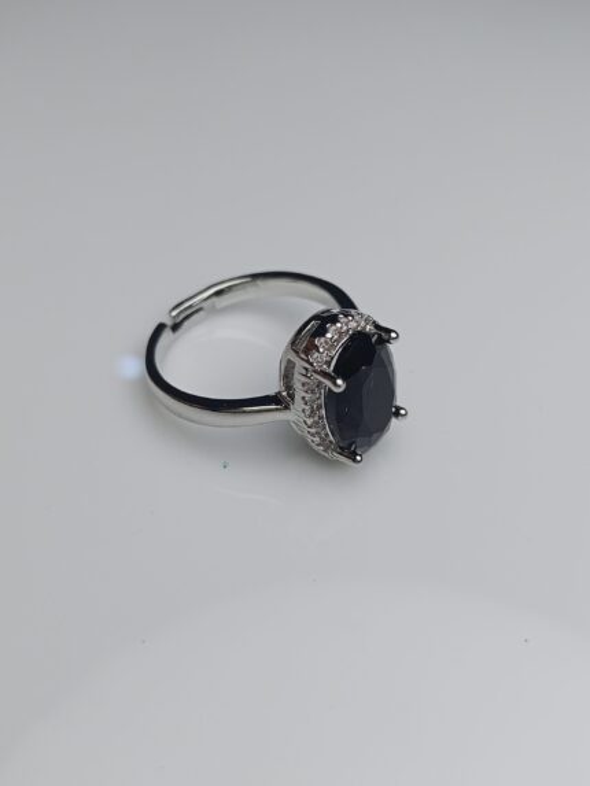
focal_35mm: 36
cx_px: 295
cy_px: 393
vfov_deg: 51.3
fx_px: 818
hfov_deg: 39.7
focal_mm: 3.98
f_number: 1.8
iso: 50
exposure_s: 1/568
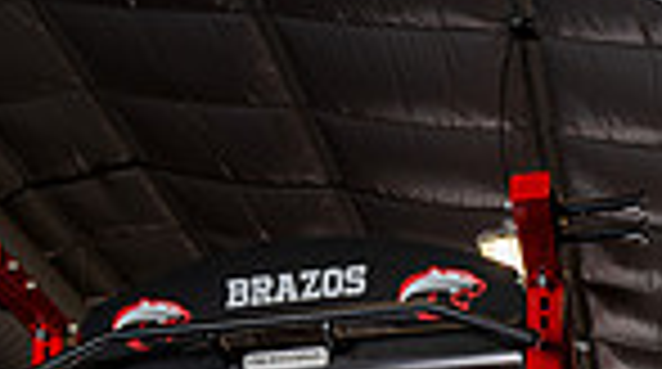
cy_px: 976
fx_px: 1577
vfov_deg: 10.7
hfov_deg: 23.5
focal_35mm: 90
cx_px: 162
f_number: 4
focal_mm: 28
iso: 100
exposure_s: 1/250
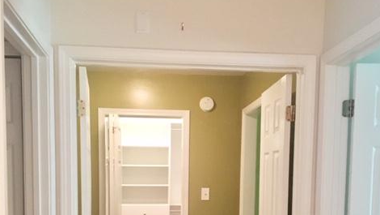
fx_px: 434
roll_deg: -1.4
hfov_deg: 47.3
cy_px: 210
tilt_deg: -4.1
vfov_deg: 26.4
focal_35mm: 43
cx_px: 192
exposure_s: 1/15
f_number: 2.2
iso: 200
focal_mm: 4.15
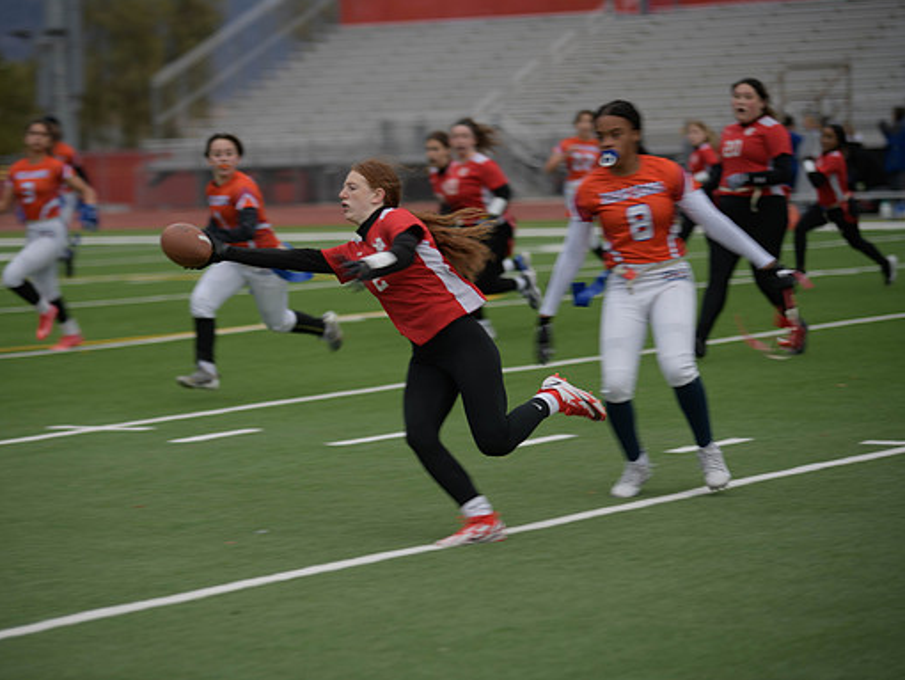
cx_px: 397
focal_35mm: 153
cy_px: 340
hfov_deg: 12.9
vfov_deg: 9.7
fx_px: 4002
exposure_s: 1/200
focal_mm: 140
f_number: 2.8
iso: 90
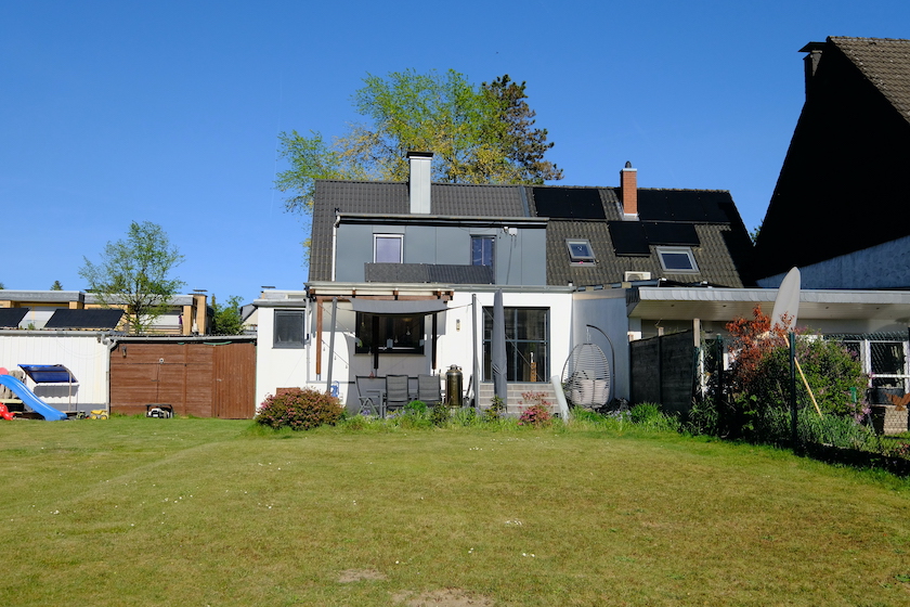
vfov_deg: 36.9
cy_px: 304
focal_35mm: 36
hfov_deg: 53.1
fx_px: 910
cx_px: 455
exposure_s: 1/3000
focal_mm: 24
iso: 800
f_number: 6.4
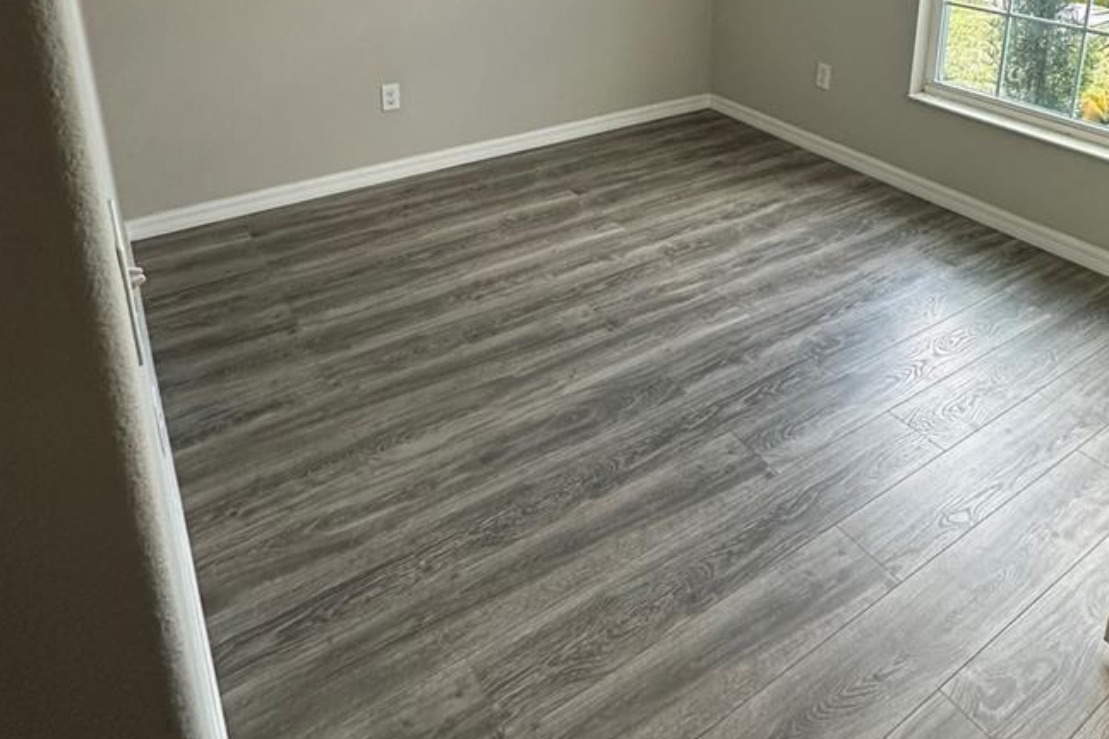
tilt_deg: -16.8
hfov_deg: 67.2
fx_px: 831
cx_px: 622
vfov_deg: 43.8
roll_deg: -0.1
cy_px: 77
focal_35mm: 27
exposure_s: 1/120
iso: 200
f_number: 2.2
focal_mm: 2.22
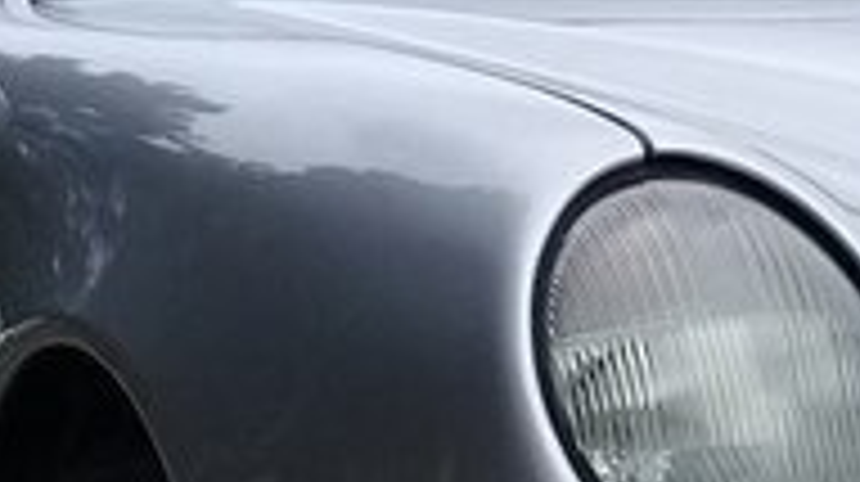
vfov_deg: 10.2
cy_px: 588
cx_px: 968
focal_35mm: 117
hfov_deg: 17.6
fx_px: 2665
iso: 50
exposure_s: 1/799
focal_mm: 3.3
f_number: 2.2
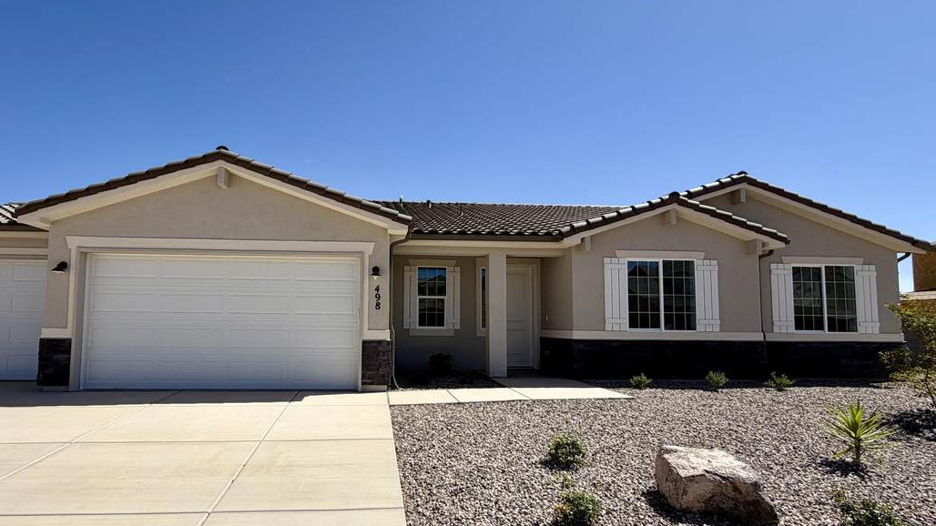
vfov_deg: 58.2
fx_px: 472
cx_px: 406
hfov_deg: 89.1
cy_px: 294
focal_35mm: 19
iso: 20
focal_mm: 2.22
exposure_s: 1/1259
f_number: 2.2
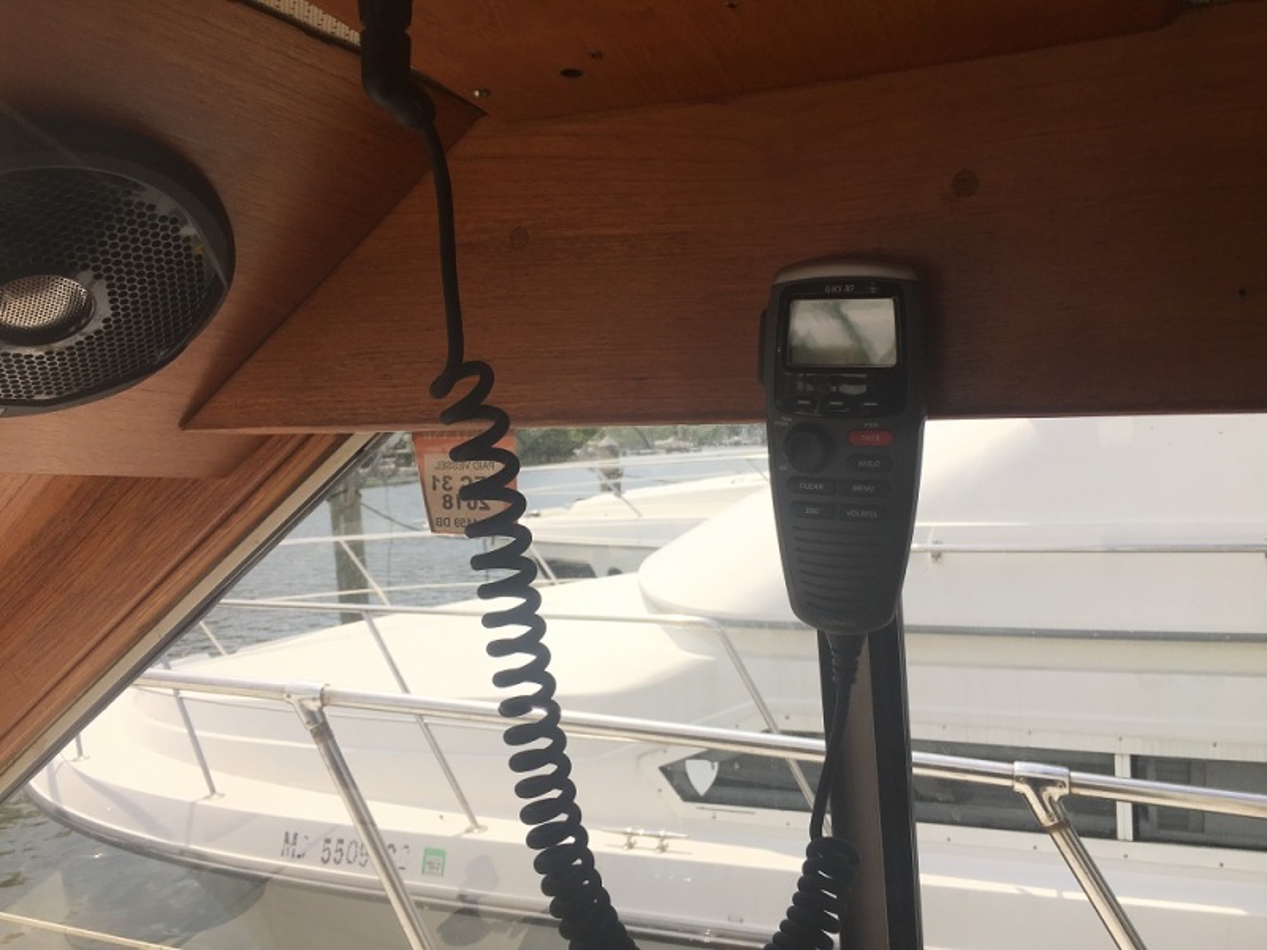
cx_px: 634
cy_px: 475
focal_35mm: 29
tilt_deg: -1.0
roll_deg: +3.5
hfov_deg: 61.7
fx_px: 1061
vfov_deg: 48.2
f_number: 2.2
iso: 25
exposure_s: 1/1148
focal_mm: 4.15
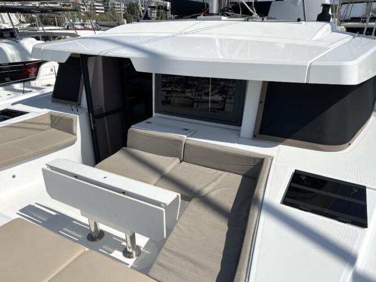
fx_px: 282
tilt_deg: -23.2
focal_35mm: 26
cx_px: 188
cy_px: 141
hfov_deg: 67.3
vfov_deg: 53.0
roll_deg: +0.5
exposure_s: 1/12658
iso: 50
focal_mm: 5.7
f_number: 1.5
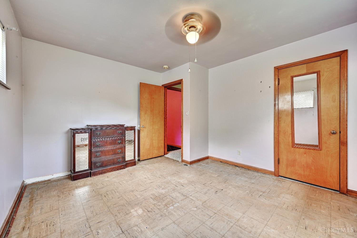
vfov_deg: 81.2
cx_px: 178
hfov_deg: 104.3
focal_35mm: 14
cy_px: 119
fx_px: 139
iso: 400
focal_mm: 14
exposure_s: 1/5
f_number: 8
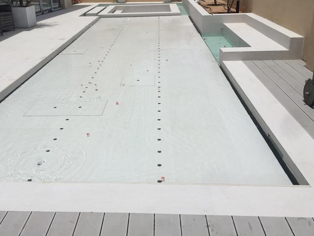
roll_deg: -0.3
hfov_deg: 51.2
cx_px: 136
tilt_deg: -19.5
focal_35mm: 36
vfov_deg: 39.5
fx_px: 327
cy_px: 96
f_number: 2.2
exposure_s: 1/9901
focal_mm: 4.15
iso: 32
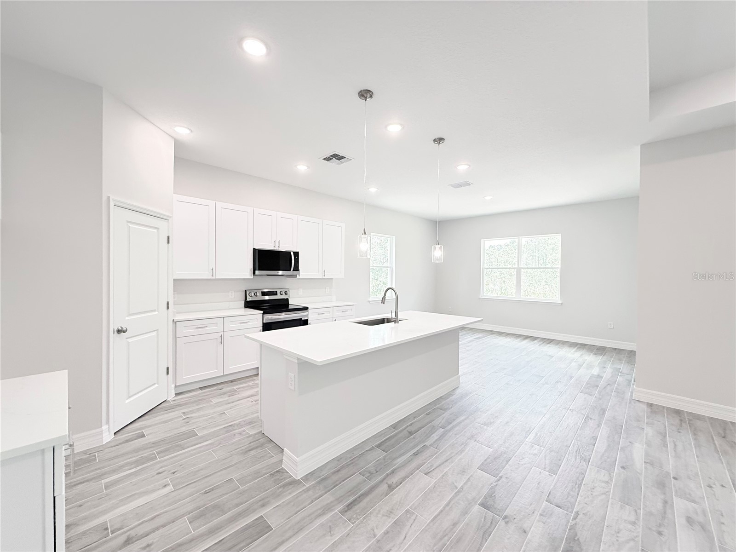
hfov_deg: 102.1
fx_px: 298
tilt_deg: -0.1
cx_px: 368
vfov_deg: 85.7
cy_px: 276
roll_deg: -0.3
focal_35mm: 14
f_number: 2.2
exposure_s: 1/120
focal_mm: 2.22
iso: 320
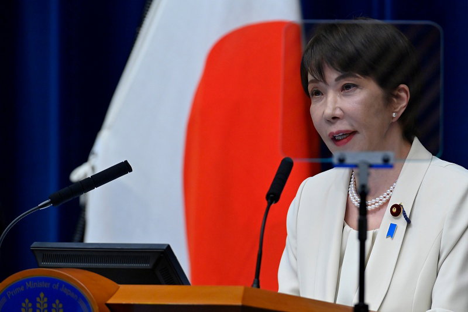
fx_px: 7798
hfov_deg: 3.4
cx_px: 234
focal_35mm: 600
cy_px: 156
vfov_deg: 2.3
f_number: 8
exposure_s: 1/400
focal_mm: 600
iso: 4000
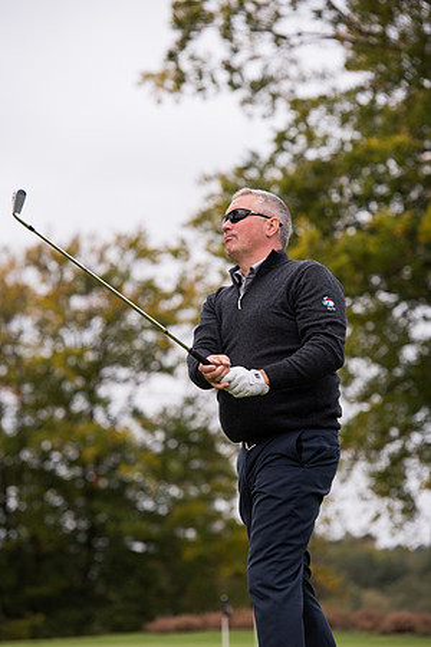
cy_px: 324
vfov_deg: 12.5
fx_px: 2963
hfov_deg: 8.3
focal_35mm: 165
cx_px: 216
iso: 400
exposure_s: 1/1000
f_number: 4.5
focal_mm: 165
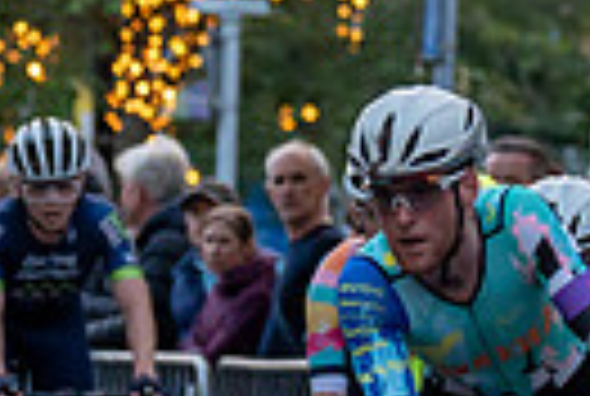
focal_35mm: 670
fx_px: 11006
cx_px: 663
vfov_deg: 2.1
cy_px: 68
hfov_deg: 3.1
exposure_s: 1/1000
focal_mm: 101
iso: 3200
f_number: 2.8
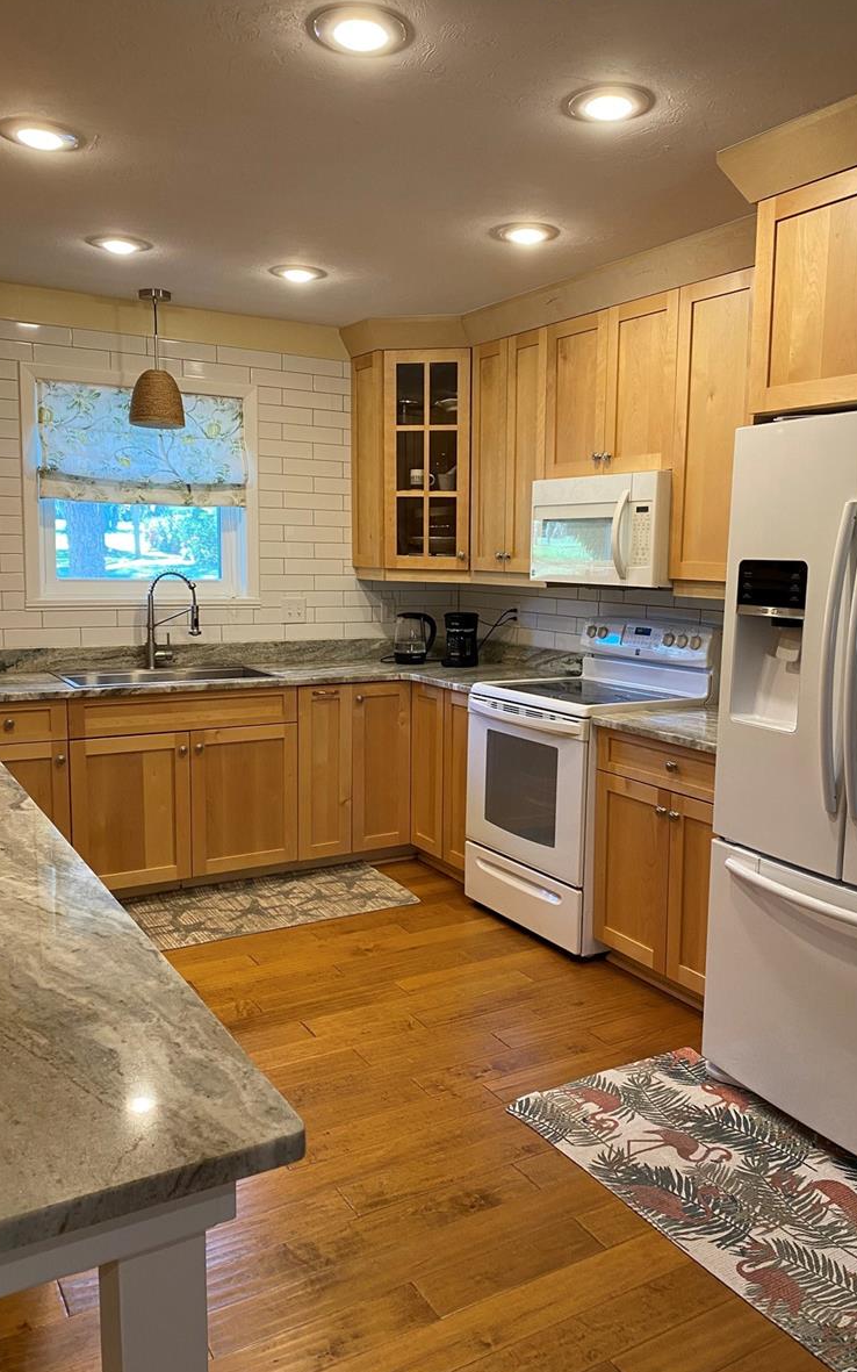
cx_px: 467
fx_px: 1046
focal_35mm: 28
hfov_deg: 44.5
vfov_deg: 66.5
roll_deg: -0.8
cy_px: 683
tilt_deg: -7.2
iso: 125
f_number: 1.8
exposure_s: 1/60
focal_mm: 4.25
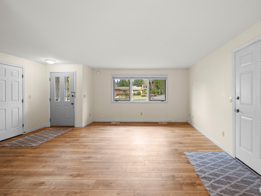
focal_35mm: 16
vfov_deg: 78.1
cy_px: 93
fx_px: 121
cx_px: 149
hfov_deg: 93.9
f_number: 9
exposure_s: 1/1.25
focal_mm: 14
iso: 200
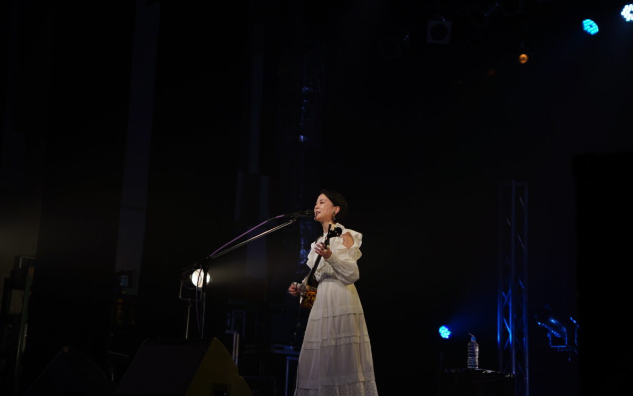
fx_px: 1242
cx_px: 317
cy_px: 194
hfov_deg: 28.6
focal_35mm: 72
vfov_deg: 18.1
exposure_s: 1/160
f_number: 2.8
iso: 100
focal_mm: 70
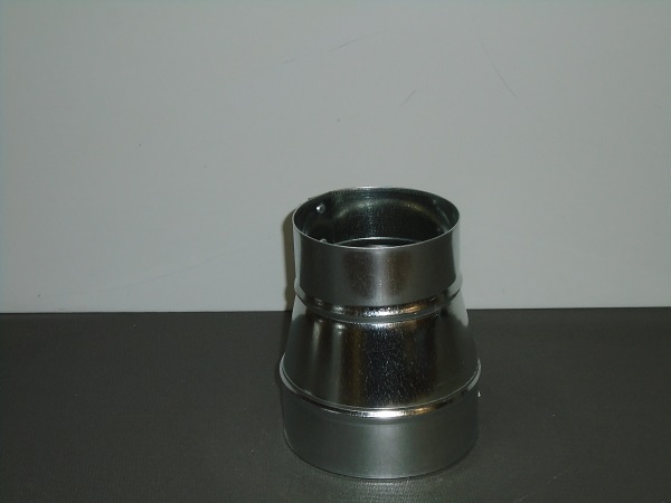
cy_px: 252
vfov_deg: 21.6
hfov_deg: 28.6
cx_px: 336
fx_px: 1318
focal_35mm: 68
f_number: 5.5
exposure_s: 1/60
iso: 200
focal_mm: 12
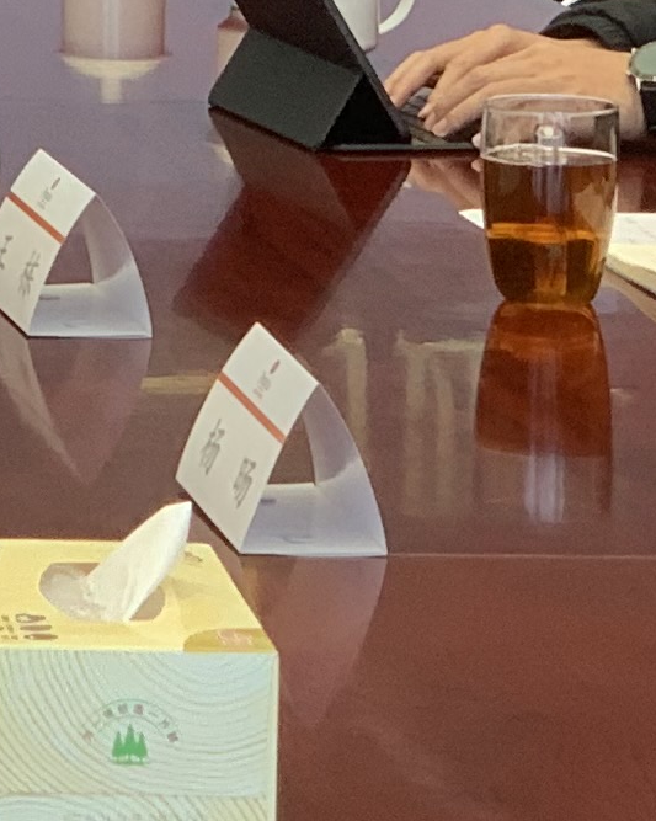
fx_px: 7456
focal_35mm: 307
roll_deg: -0.9
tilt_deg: -2.5
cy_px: -468
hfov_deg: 5.0
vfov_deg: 6.2
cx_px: -462
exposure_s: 1/122
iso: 80
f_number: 2.4
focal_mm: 6
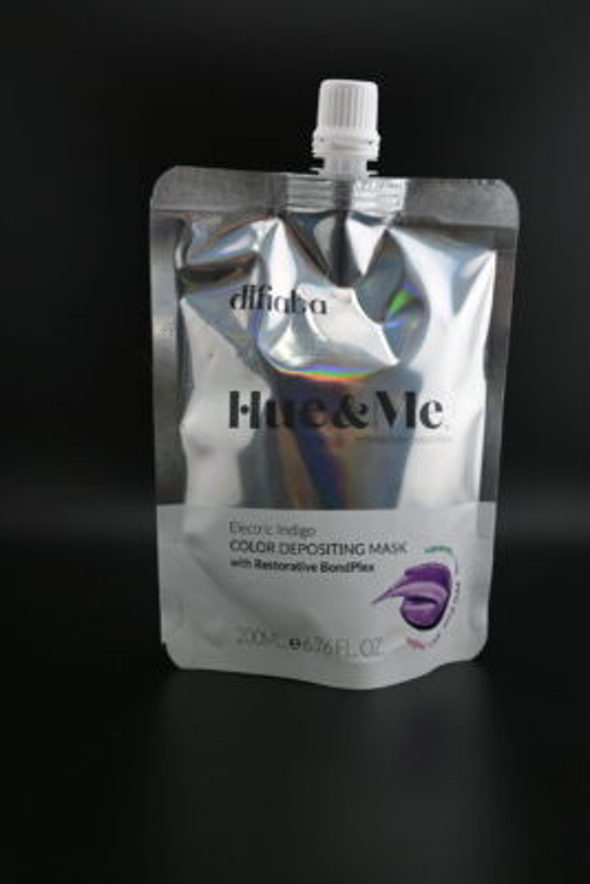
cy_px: 391
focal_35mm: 36
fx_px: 891
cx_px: 329
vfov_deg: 52.6
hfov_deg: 36.6
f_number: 4
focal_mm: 21.5
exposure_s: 1/30
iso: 100
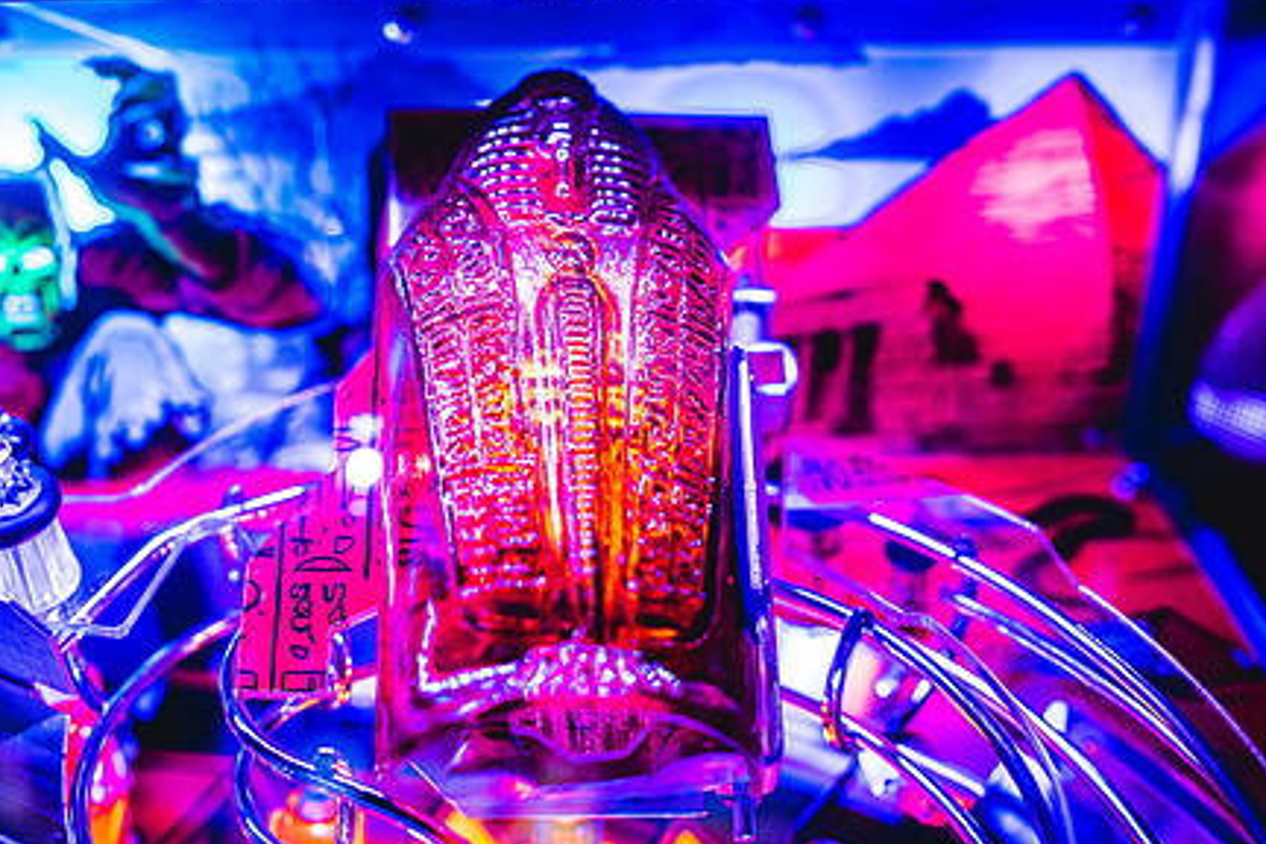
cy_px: 315
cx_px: 545
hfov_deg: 41.8
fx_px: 1653
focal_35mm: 47
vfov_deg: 28.5
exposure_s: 1/30
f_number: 3.5
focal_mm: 35
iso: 320
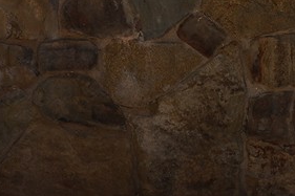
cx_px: 431
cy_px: -236
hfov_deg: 9.1
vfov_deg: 6.0
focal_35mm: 221
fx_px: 1810
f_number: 13
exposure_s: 1/100
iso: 100
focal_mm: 31
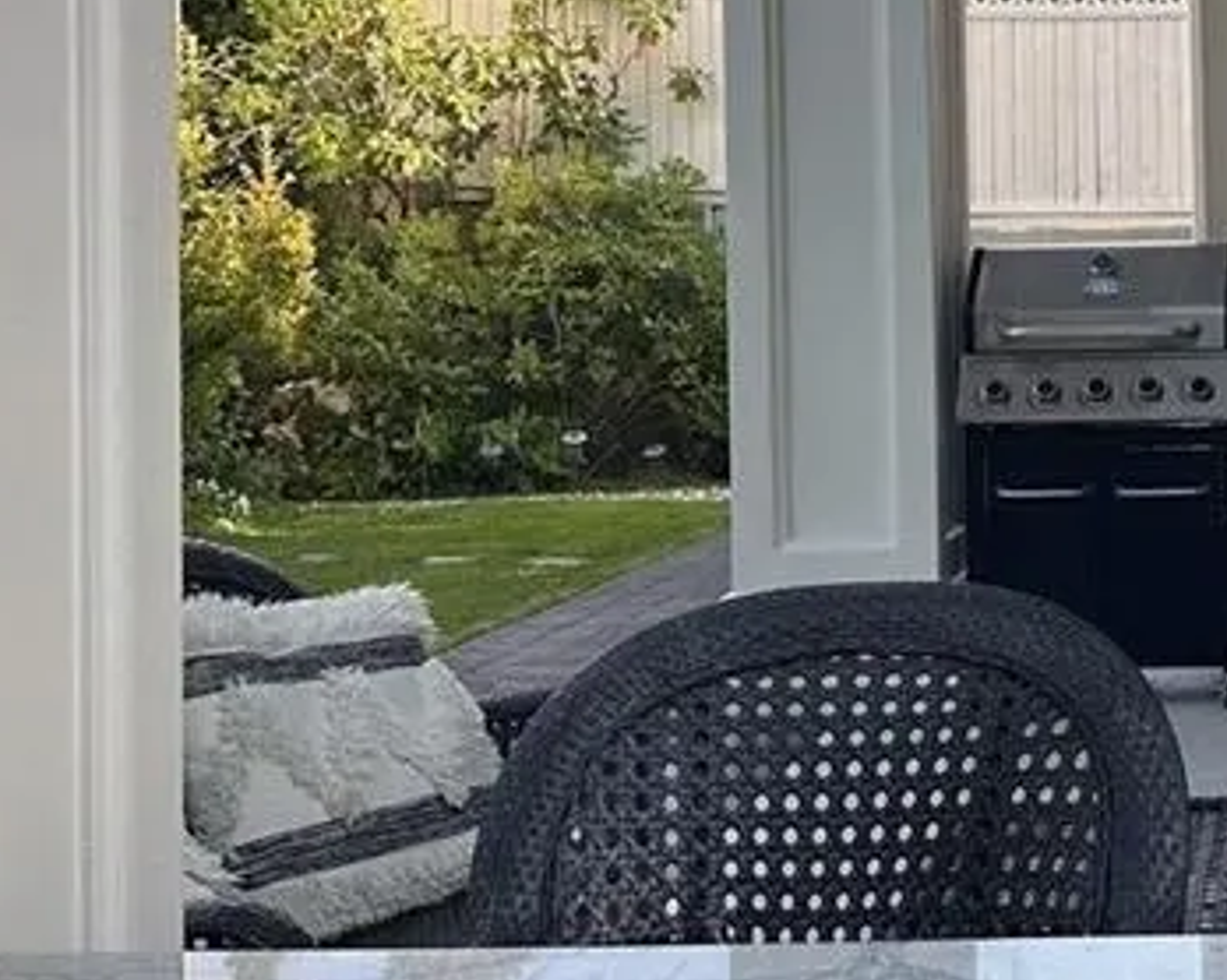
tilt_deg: +1.5
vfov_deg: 21.9
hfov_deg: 25.4
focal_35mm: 69
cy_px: 190
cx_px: 1365
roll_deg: +0.6
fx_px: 2504
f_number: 1.78
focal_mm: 6.86
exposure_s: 1/464
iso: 80
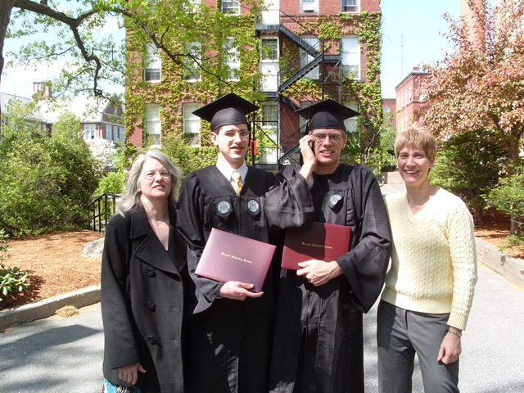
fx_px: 530
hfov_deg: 52.6
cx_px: 262
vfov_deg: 40.7
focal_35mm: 35
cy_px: 196
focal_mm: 7.8
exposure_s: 1/250
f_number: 4.8
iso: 80
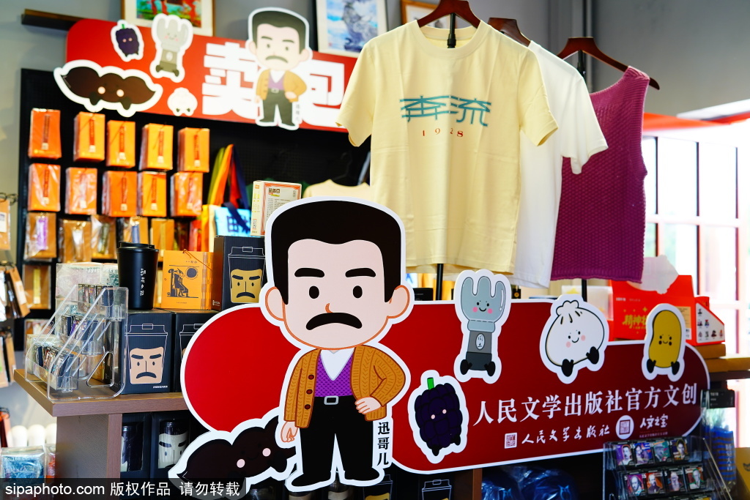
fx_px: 833
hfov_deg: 48.5
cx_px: 375
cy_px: 250
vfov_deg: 33.4
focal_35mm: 40
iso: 400
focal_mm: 40
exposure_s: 1/50
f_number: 3.5
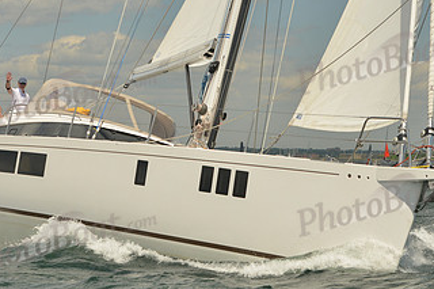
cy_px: 150
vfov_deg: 10.8
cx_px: 228
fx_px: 1530
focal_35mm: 127
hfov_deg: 16.1
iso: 400
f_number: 7.1
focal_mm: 70
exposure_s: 1/800
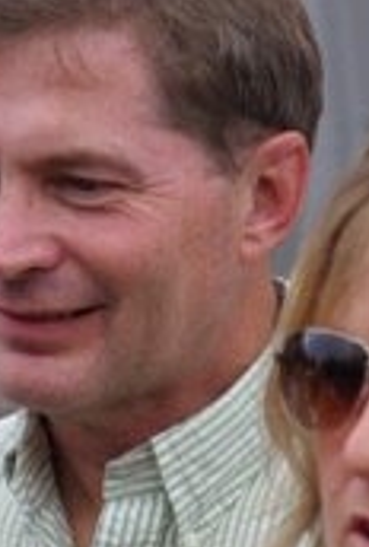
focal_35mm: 920
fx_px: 14032
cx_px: 184
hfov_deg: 1.5
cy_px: 299
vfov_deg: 2.2
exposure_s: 1/500
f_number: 9.5
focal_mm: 220
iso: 1600
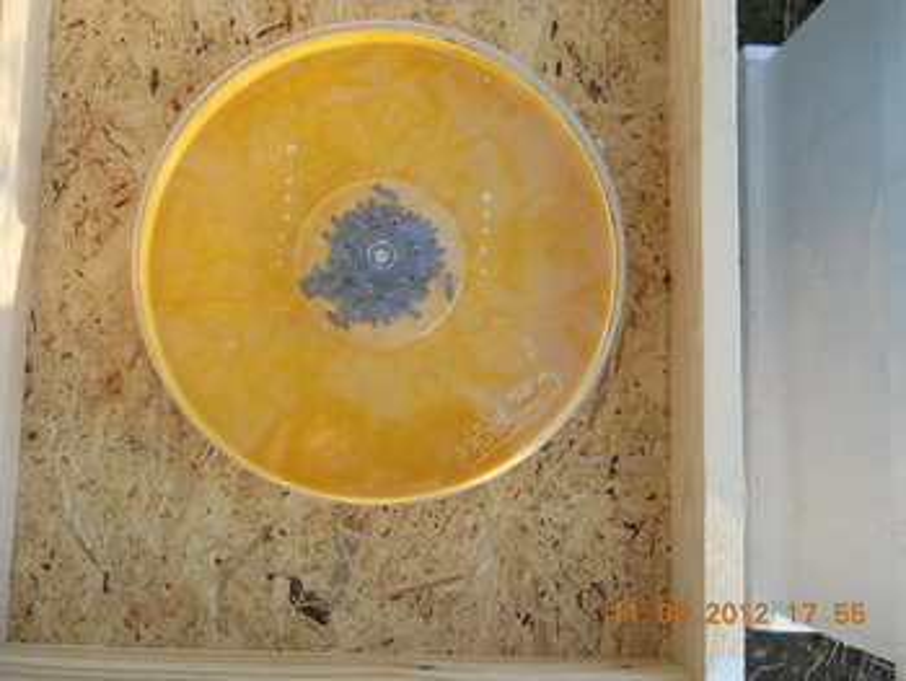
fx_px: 1074
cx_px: 453
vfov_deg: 35.2
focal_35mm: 41
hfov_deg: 45.7
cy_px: 340
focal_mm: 6.72
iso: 80
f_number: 3.1
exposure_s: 1/160
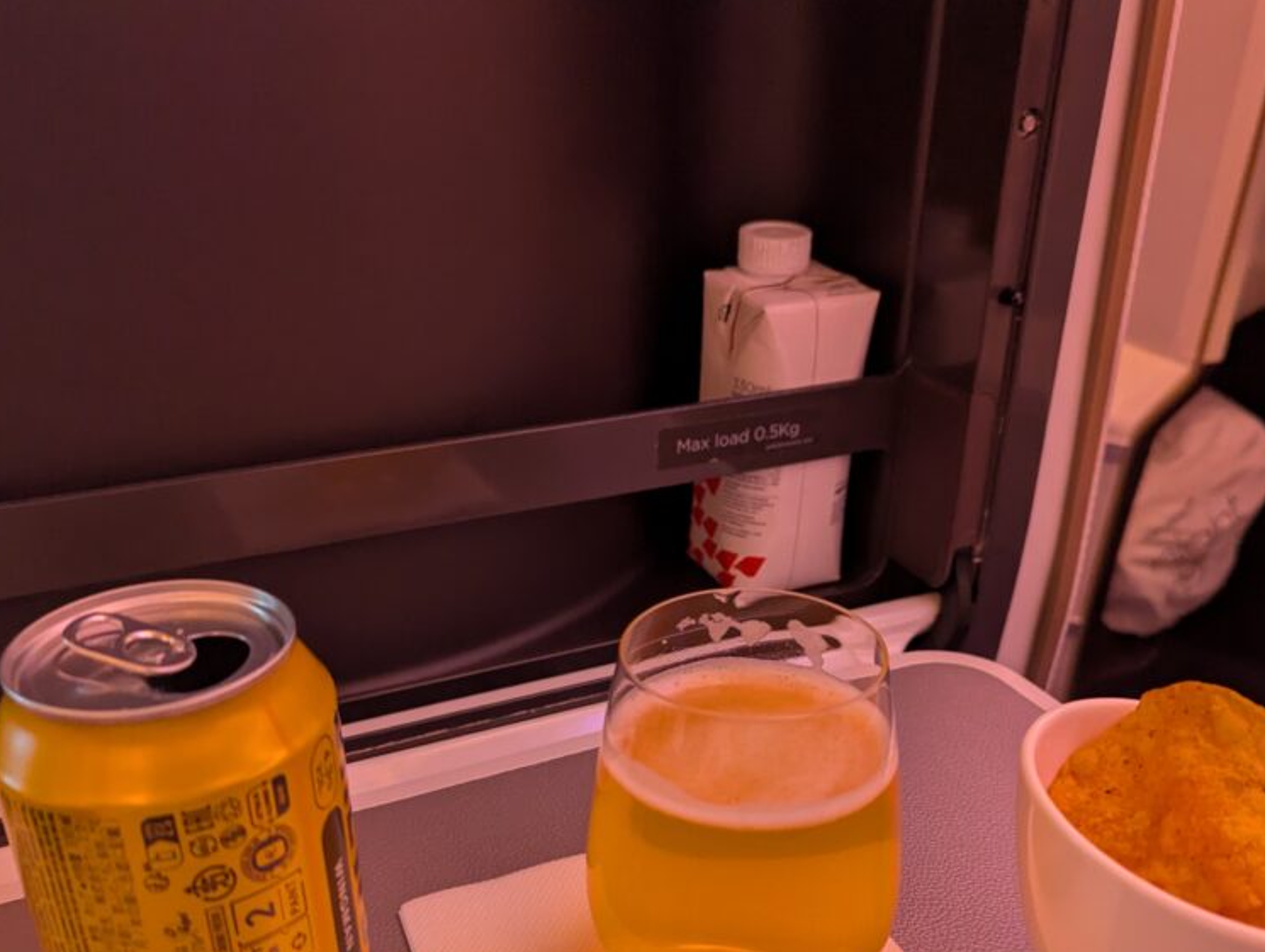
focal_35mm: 33
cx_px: 659
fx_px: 1208
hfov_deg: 55.3
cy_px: 651
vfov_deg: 42.3
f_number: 1.85
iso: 2170
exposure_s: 1/29.2
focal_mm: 6.81
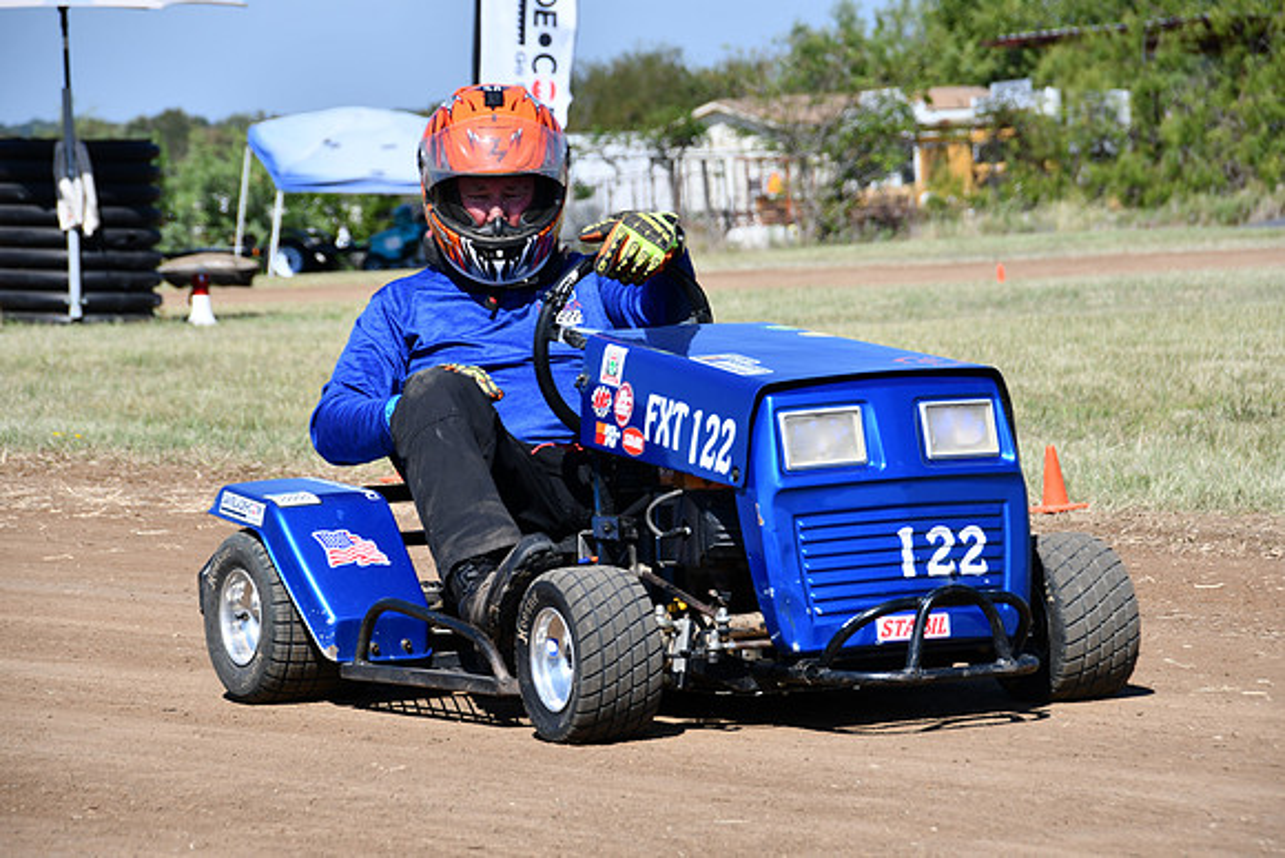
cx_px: 642
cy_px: 429
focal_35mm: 195
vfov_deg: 7.0
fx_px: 6962
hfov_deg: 10.5
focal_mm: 130
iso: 100
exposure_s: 1/250
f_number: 8
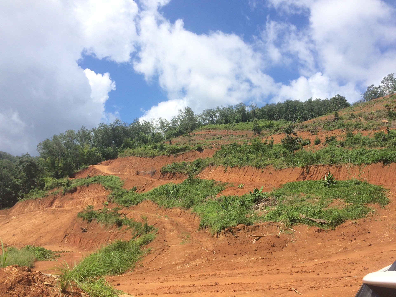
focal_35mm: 29
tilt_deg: +10.9
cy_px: 148
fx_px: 332
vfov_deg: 48.2
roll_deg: +0.0
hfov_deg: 61.7
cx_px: 198
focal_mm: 4.15
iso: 32
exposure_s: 1/1786
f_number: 2.2
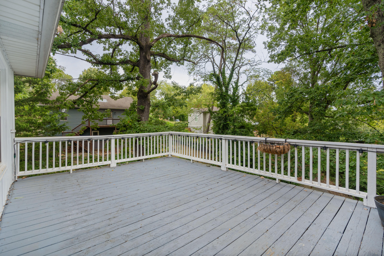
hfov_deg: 96.7
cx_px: 192
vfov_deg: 73.7
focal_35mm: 16
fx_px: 171
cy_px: 128
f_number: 7.1
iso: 320
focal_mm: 16
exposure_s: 1/125
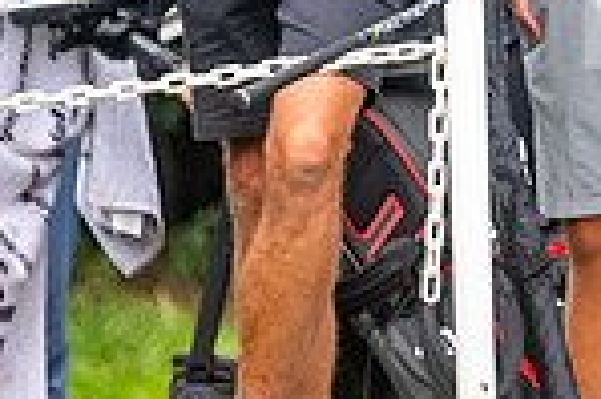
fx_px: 31484
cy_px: -148
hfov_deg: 1.1
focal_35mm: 1888
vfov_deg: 0.7
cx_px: 1181
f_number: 4
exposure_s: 1/2000
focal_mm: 300
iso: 500
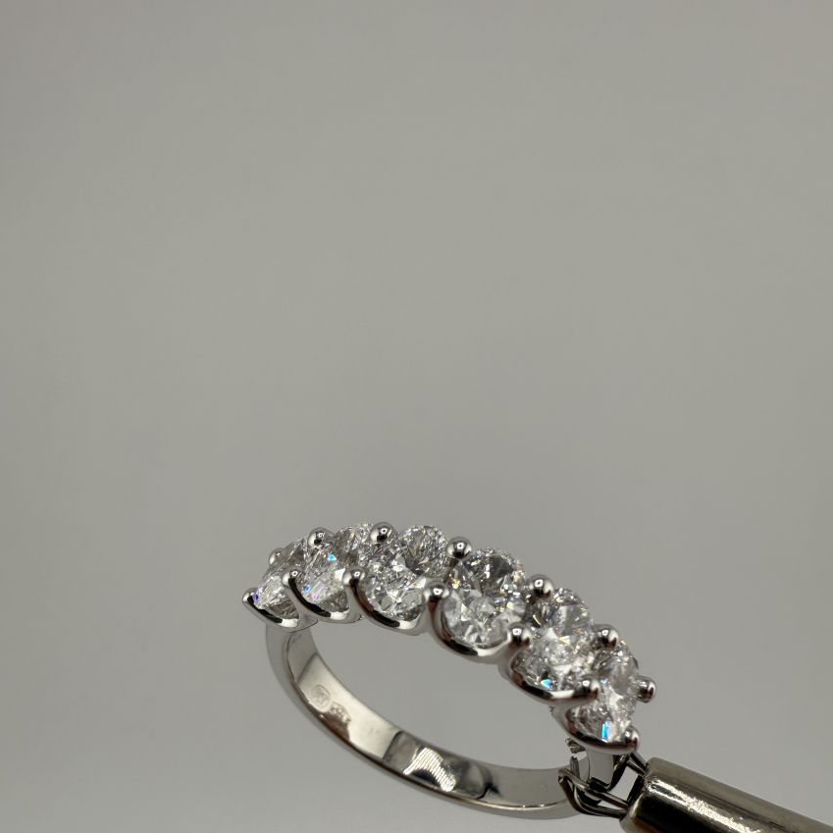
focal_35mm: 30
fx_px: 817
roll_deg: -4.3
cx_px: 433
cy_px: 556
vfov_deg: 53.0
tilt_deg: -28.7
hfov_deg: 54.0
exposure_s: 1/2222
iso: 40
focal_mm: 2.22
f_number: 2.2
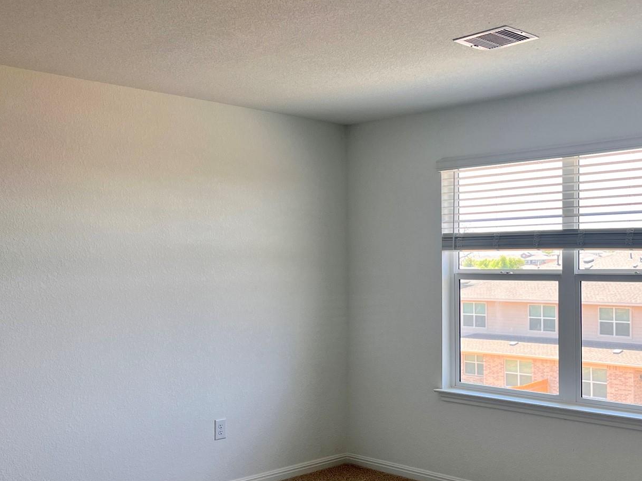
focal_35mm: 44
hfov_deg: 42.3
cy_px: 258
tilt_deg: +0.5
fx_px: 816
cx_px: 431
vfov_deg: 32.9
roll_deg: -0.1
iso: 40
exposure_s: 1/199
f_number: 1.5
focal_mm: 5.7
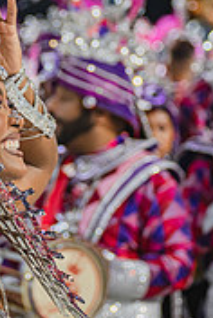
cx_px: -42
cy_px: 128
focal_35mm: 306
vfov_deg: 6.7
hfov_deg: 4.5
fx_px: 2705
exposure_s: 1/160
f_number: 5
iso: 2500
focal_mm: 120
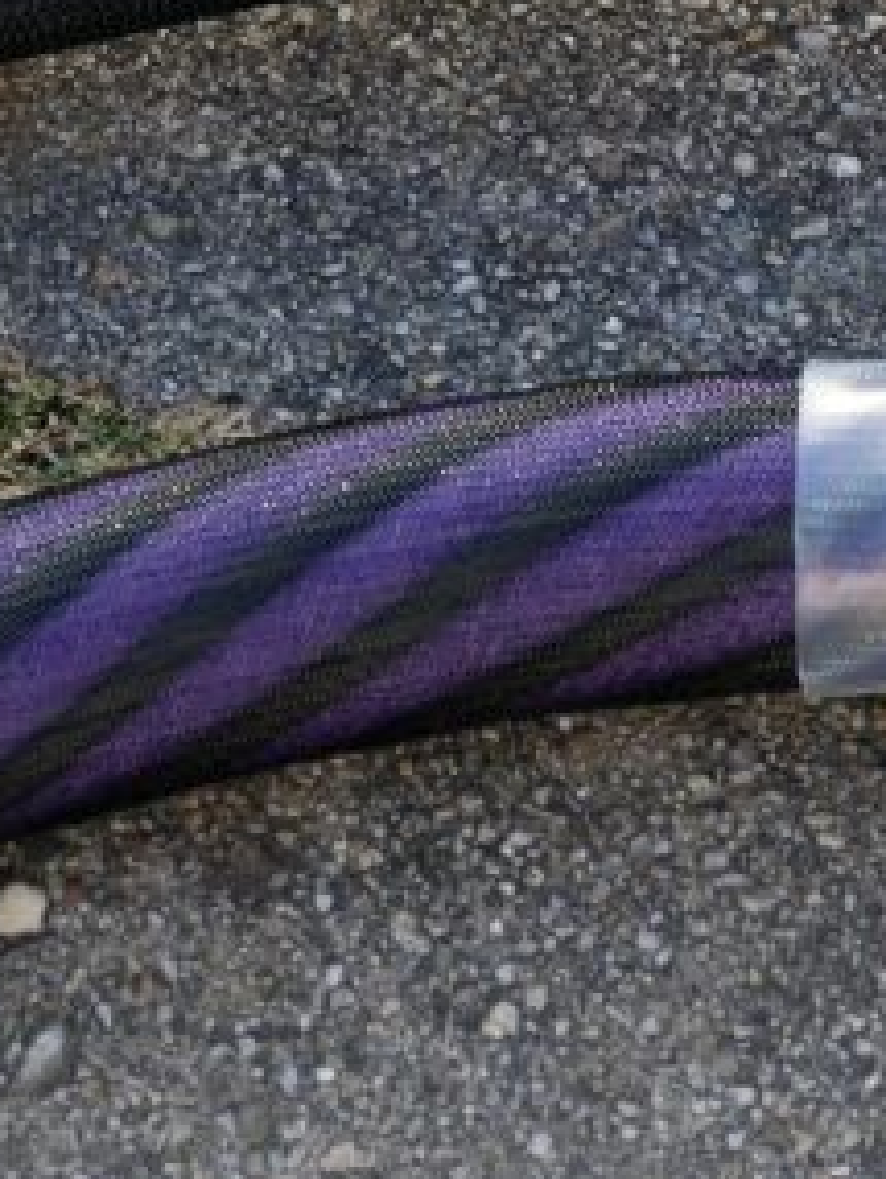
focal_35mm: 341
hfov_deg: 4.4
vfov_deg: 5.8
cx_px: 1055
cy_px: 233
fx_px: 11620
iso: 640
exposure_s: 1/160
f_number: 5.2
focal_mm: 61
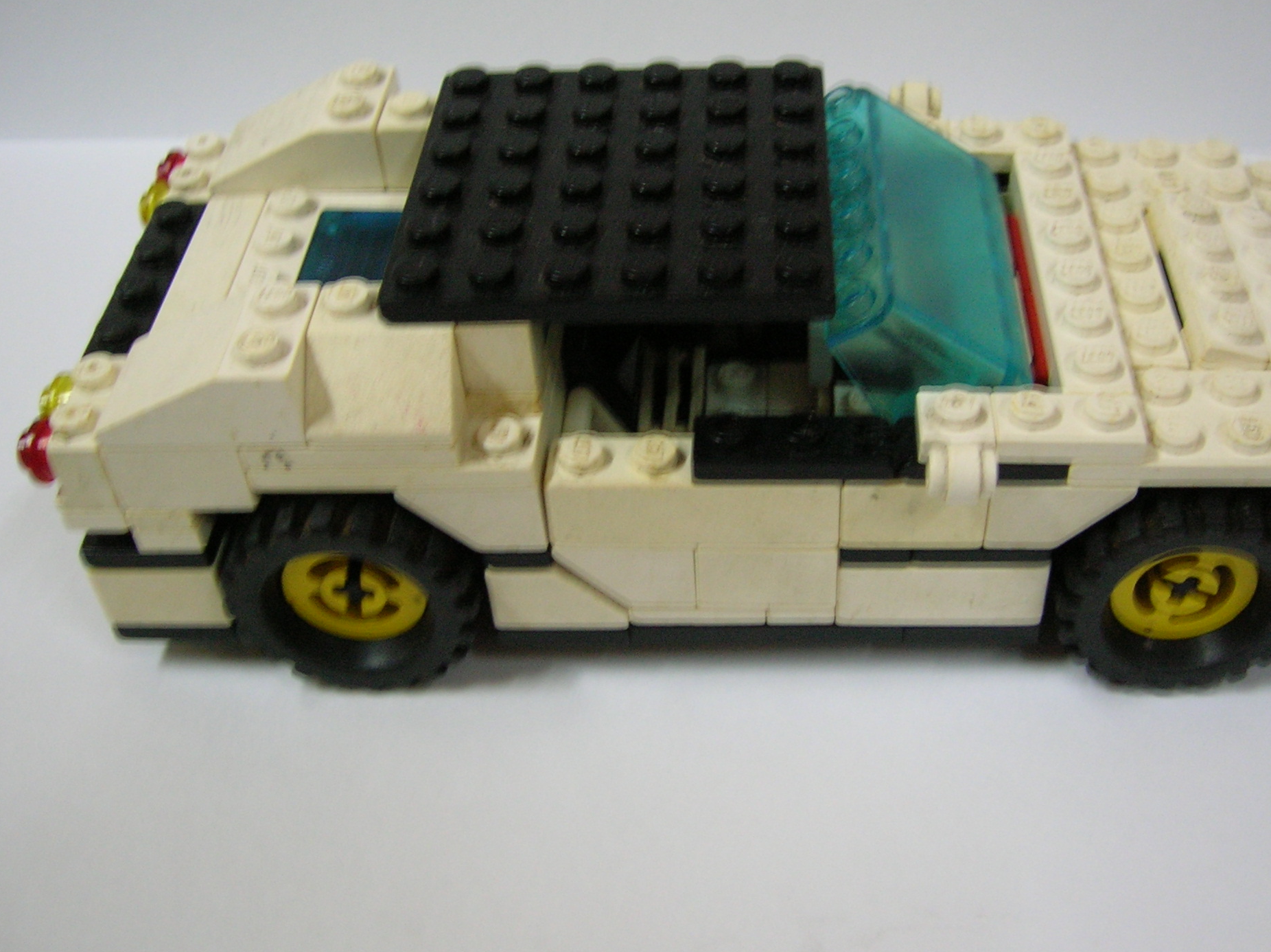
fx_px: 1541
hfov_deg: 44.6
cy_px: 442
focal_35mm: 42
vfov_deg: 34.3
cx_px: 749
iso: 100
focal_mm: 5.7
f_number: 2.9
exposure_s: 1/5.6
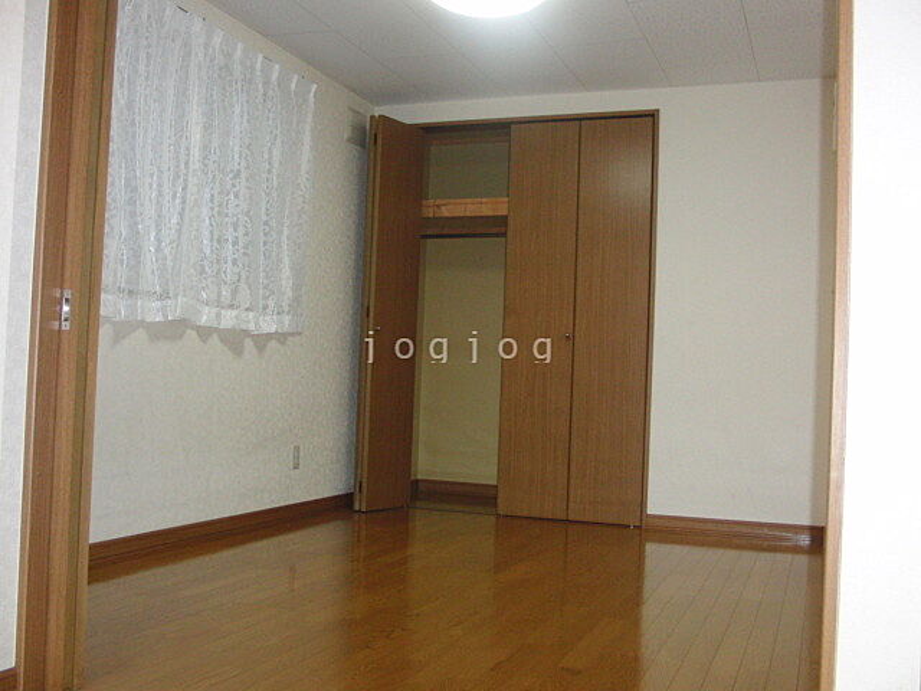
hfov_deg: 50.1
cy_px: 346
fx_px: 984
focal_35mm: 37
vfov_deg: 38.7
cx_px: 460
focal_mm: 6.42
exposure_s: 1/60
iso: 400
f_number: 3.6
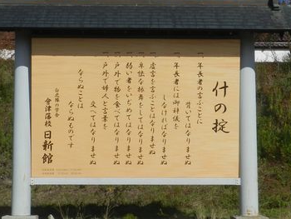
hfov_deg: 25.6
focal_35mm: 76
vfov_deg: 19.4
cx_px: 142
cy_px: 105
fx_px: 639
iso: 160
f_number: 6.3
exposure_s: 1/1000
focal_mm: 6.7
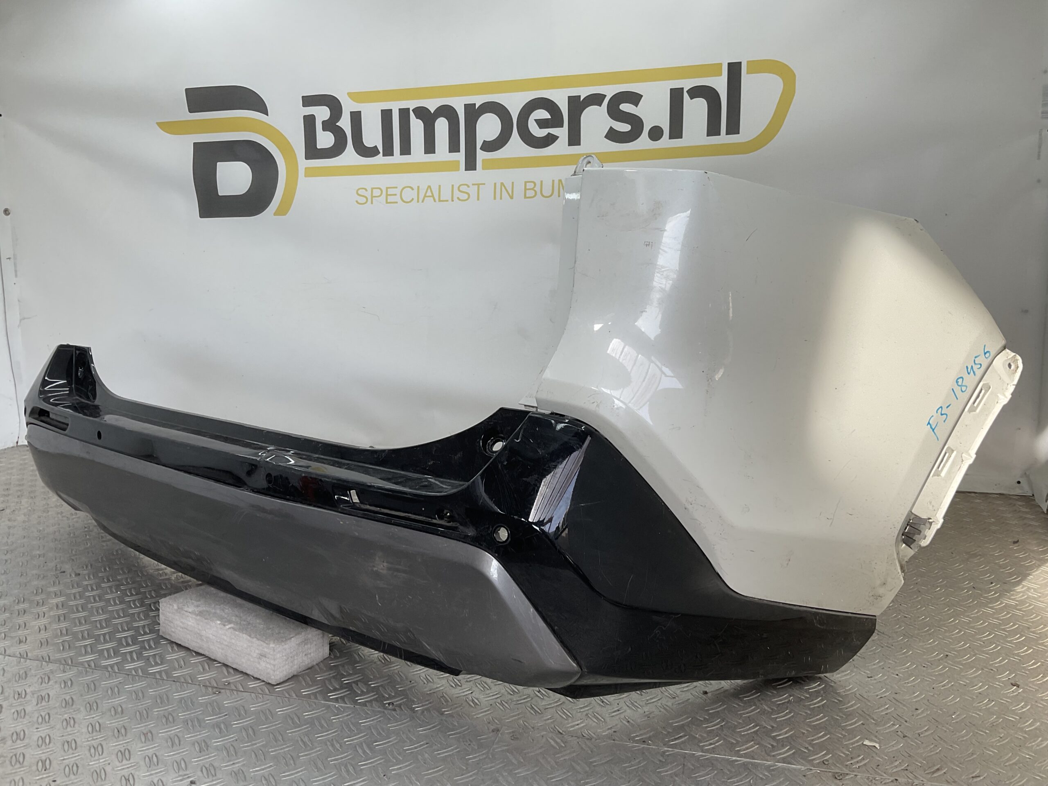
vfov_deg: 48.2
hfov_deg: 61.7
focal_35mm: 29
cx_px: 524
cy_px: 393
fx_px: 878
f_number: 1.8
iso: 16
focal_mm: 3
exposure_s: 1/219
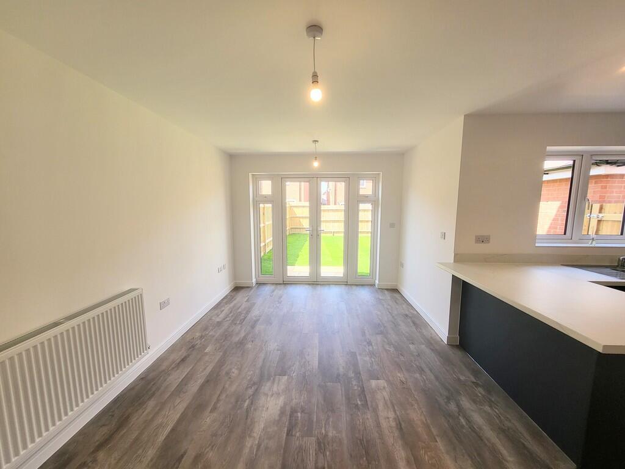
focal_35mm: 13
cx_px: 312
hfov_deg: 106.2
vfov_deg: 89.9
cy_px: 234
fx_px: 235
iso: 40
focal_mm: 1.74
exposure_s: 1/100
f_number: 2.2
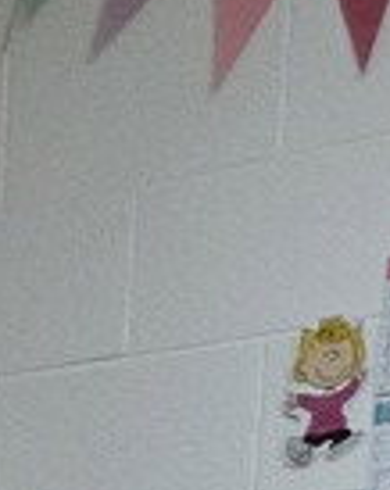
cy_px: 1745
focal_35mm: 168
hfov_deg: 7.9
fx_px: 2432
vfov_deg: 8.4
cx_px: -766
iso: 200
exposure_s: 1/120
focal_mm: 5.4
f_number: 1.8
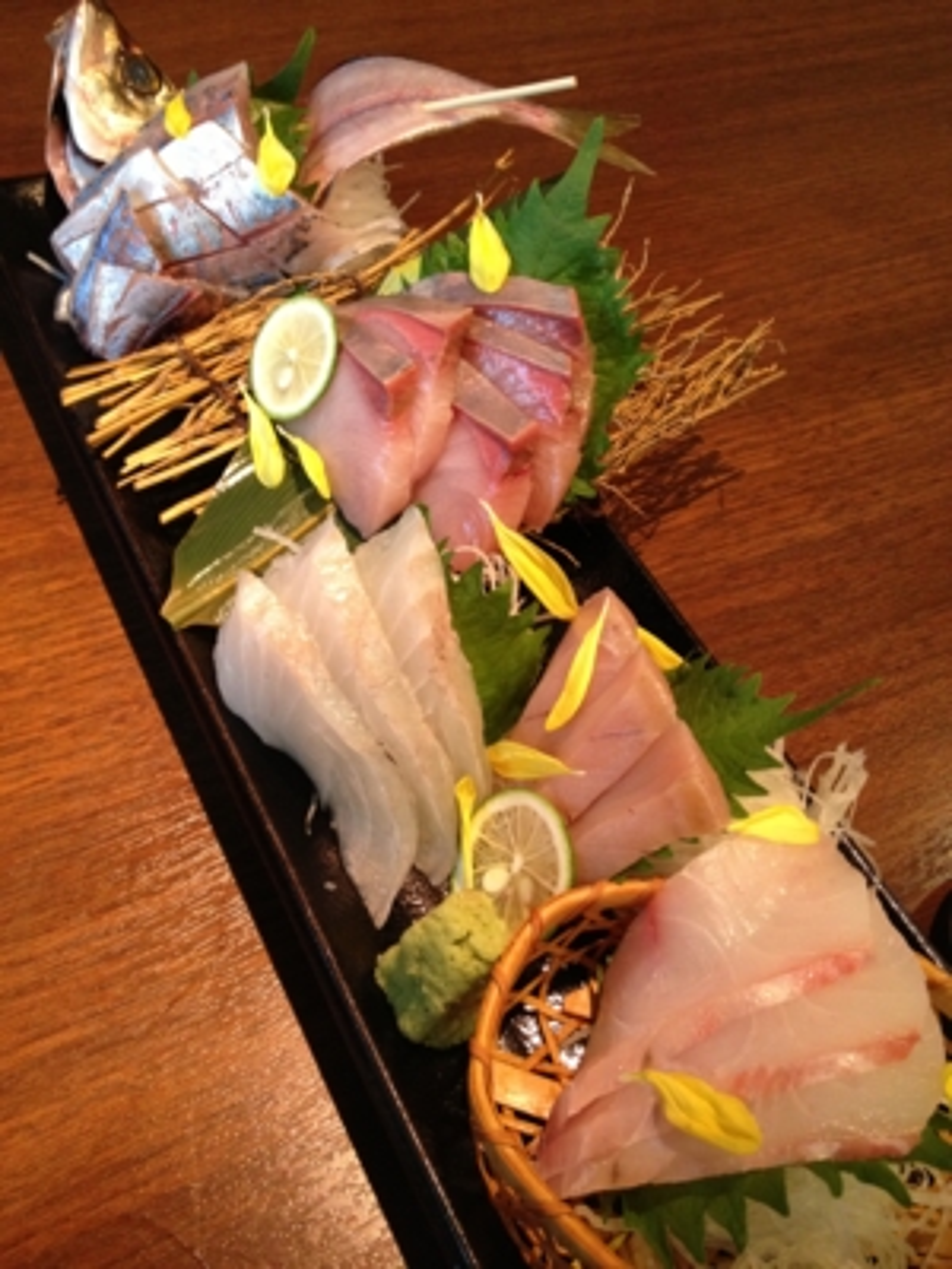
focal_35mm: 35
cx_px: 476
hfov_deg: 40.7
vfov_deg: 52.6
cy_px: 634
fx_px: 1283
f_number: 2.4
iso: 200
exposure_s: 1/20
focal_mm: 4.28
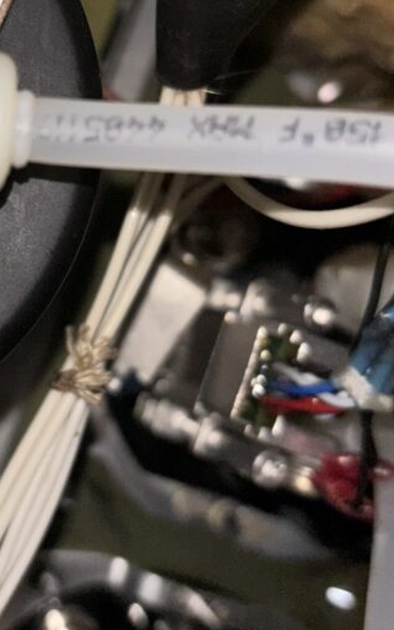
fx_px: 944
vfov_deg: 36.4
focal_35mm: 55
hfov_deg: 23.1
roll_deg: -21.7
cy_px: 194
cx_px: 61
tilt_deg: +4.2
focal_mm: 5.96
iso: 32
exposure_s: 1/4
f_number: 1.6
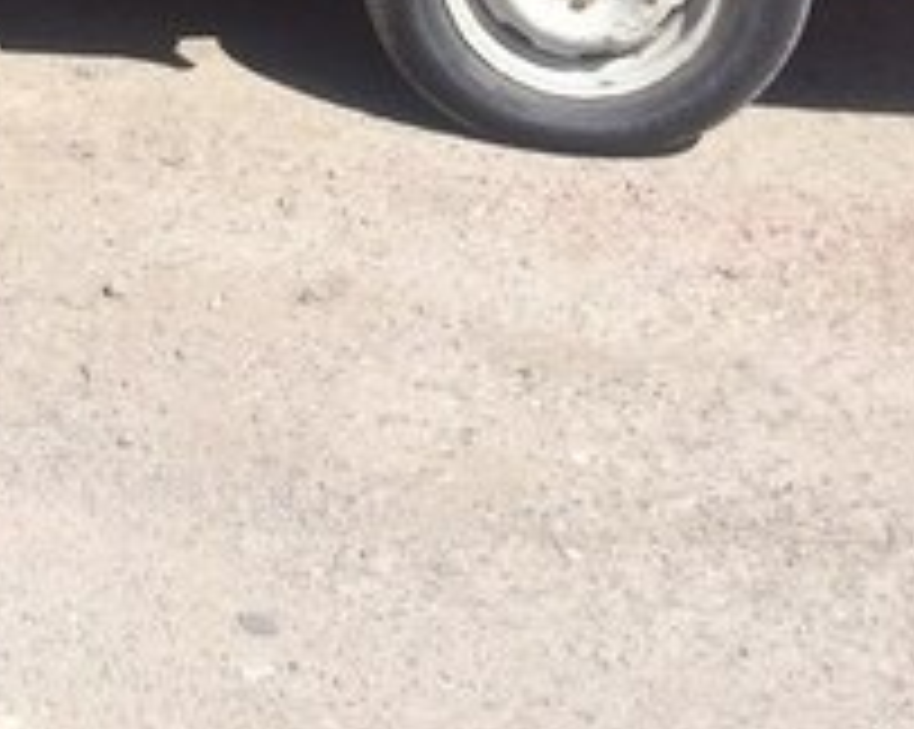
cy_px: -313
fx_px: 2486
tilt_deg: -16.0
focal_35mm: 92
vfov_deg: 15.6
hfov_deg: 20.1
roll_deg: +3.0
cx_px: -23
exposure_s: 1/1786
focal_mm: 4.15
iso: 32
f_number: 2.2
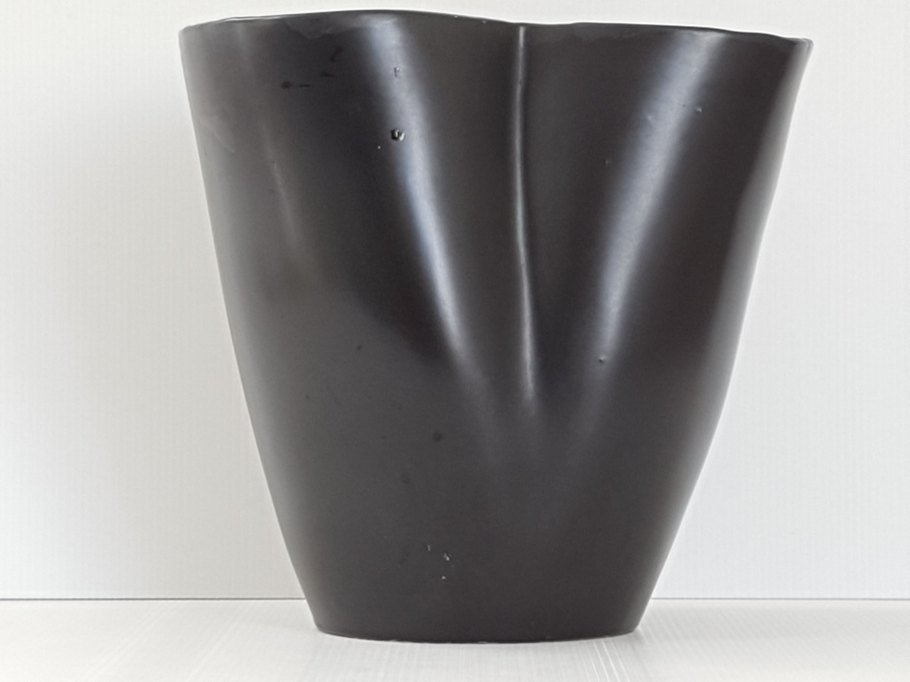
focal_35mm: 26
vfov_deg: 53.1
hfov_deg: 67.3
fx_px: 683
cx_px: 455
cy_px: 341
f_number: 1.7
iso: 64
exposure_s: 1/100
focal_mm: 4.2
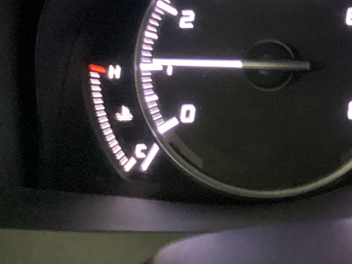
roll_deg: -0.1
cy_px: 48
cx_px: 447
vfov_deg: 15.9
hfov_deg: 19.7
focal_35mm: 92
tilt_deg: -18.5
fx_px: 936
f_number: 2.4
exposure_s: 1/17
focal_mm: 3.3
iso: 640
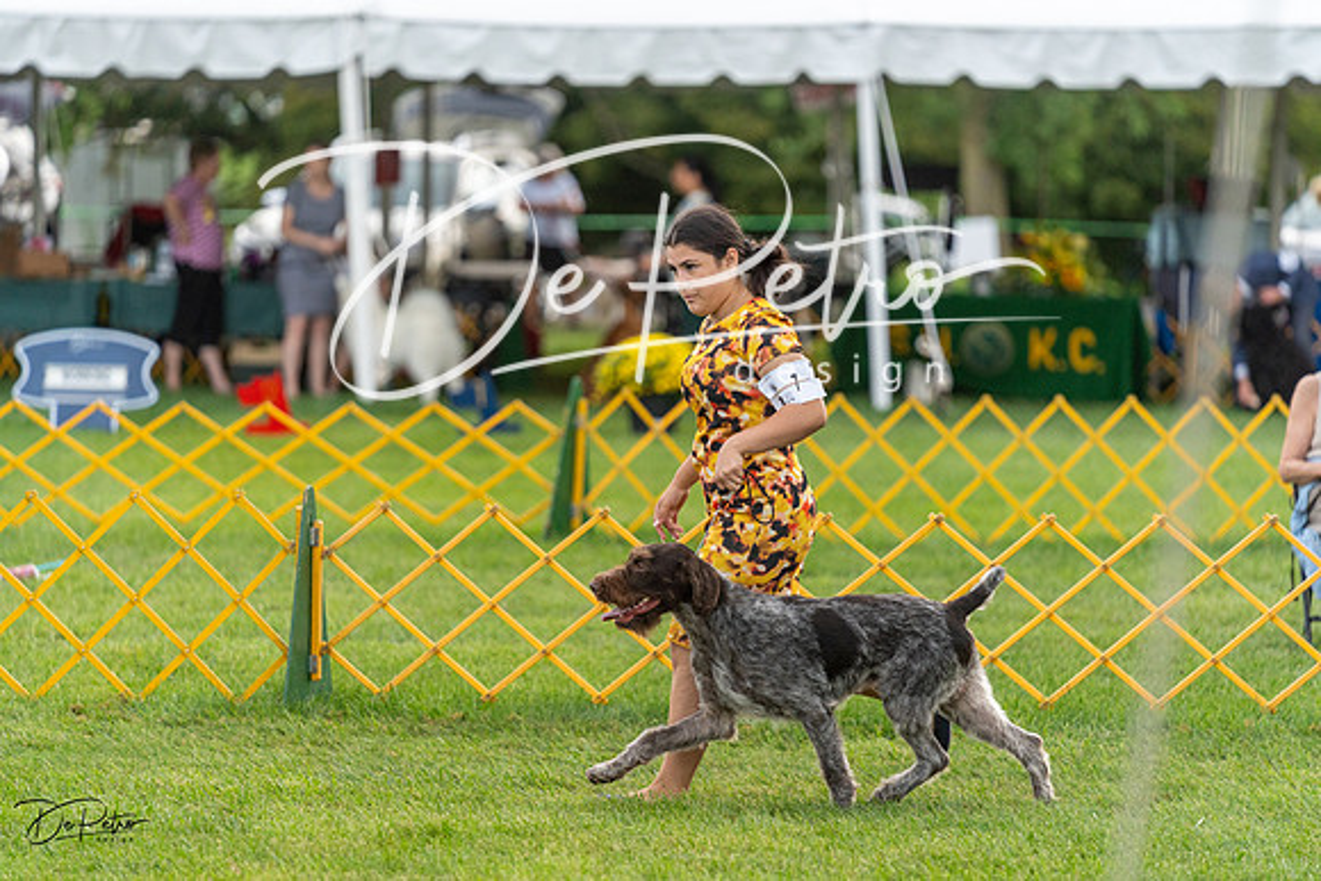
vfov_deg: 6.9
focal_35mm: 200
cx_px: 660
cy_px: 440
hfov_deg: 10.3
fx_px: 7340
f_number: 3.2
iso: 1000
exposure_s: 1/1000
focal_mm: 200
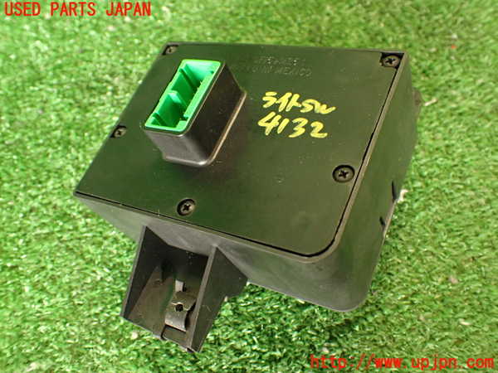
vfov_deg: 44.2
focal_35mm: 32
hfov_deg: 56.8
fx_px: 460
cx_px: 249
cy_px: 186
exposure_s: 1/30
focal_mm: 5.79
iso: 400
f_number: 2.4
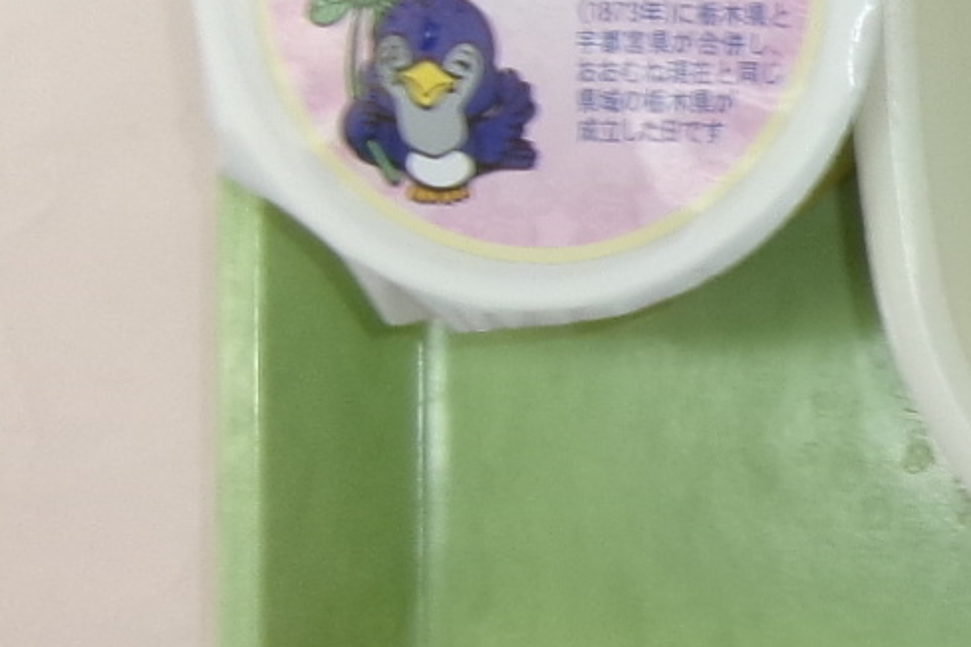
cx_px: 1821
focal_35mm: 122
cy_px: 532
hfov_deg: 14.5
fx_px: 3290
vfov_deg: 11.2
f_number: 3.9
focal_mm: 5.1
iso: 100
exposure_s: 1/38
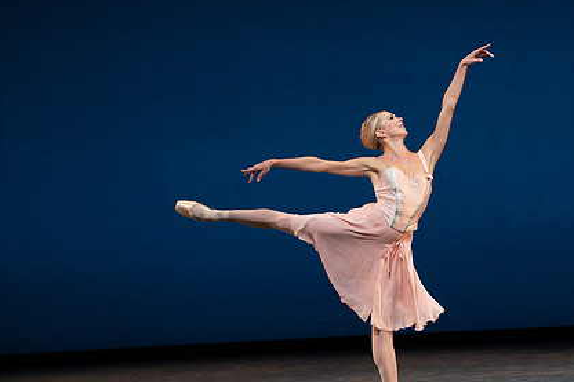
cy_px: 230
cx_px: 309
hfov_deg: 7.4
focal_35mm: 279
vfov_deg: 4.9
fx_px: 4447
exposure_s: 1/400
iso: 3200
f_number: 8
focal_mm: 200
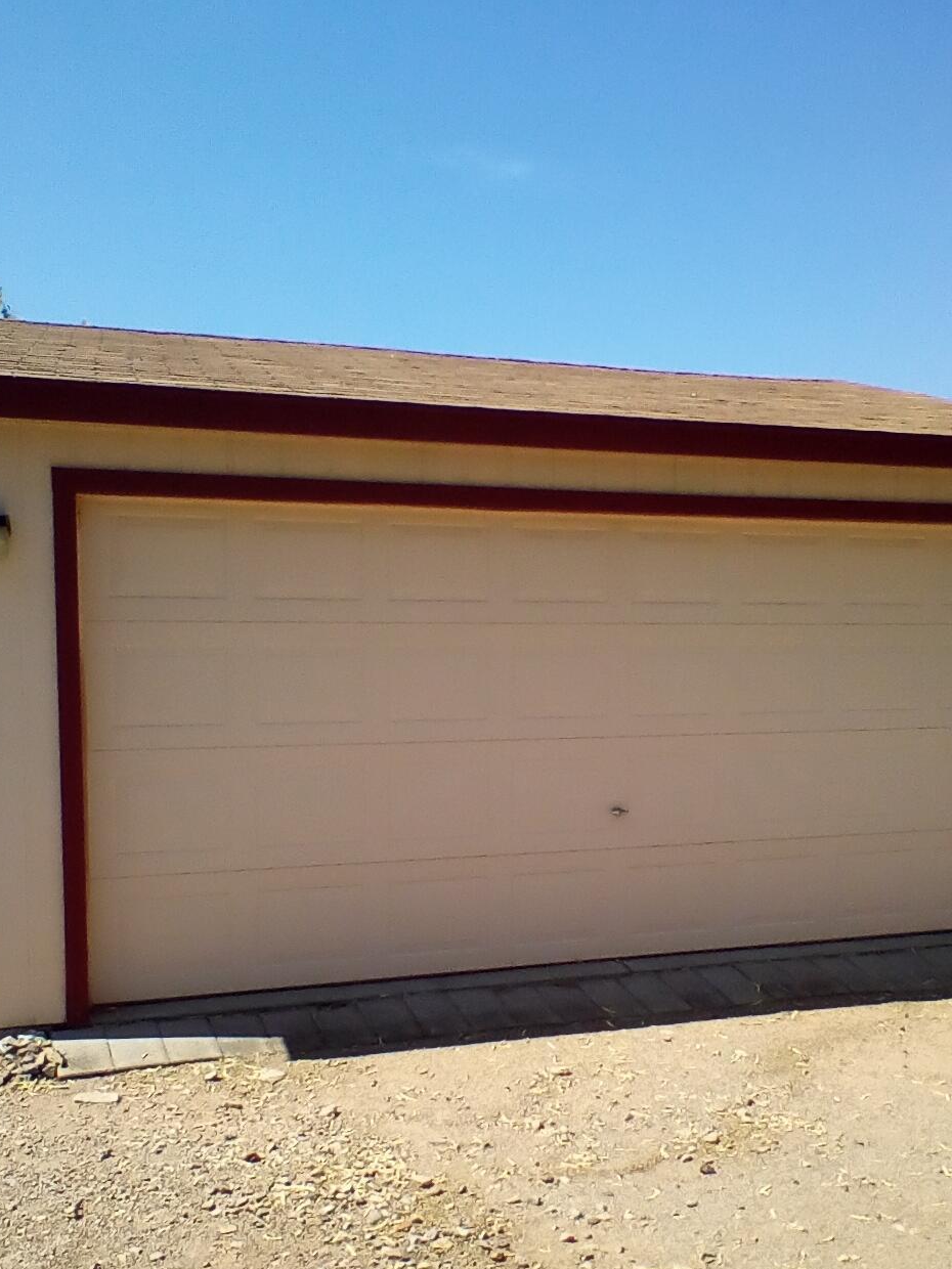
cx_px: 551
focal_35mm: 40
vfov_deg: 46.4
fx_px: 1467
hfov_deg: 35.9
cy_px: 785
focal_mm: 2.38
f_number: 2.4
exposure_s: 1/1418
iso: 104
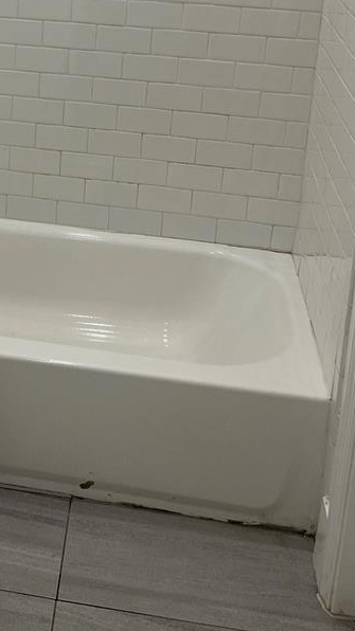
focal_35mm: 57
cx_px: -20
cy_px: 66
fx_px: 954
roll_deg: -1.9
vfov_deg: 34.6
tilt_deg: -11.9
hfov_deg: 20.2
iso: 64
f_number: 1.6
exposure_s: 1/133
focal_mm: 5.1
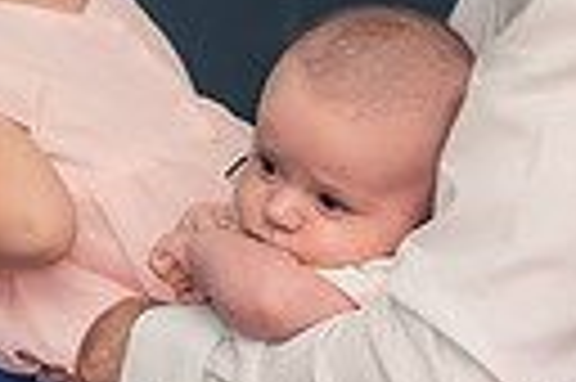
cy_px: -64
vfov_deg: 5.1
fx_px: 4283
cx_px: -143
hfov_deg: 7.6
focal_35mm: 268
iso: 2000
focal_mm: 52
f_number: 3.5
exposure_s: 1/250
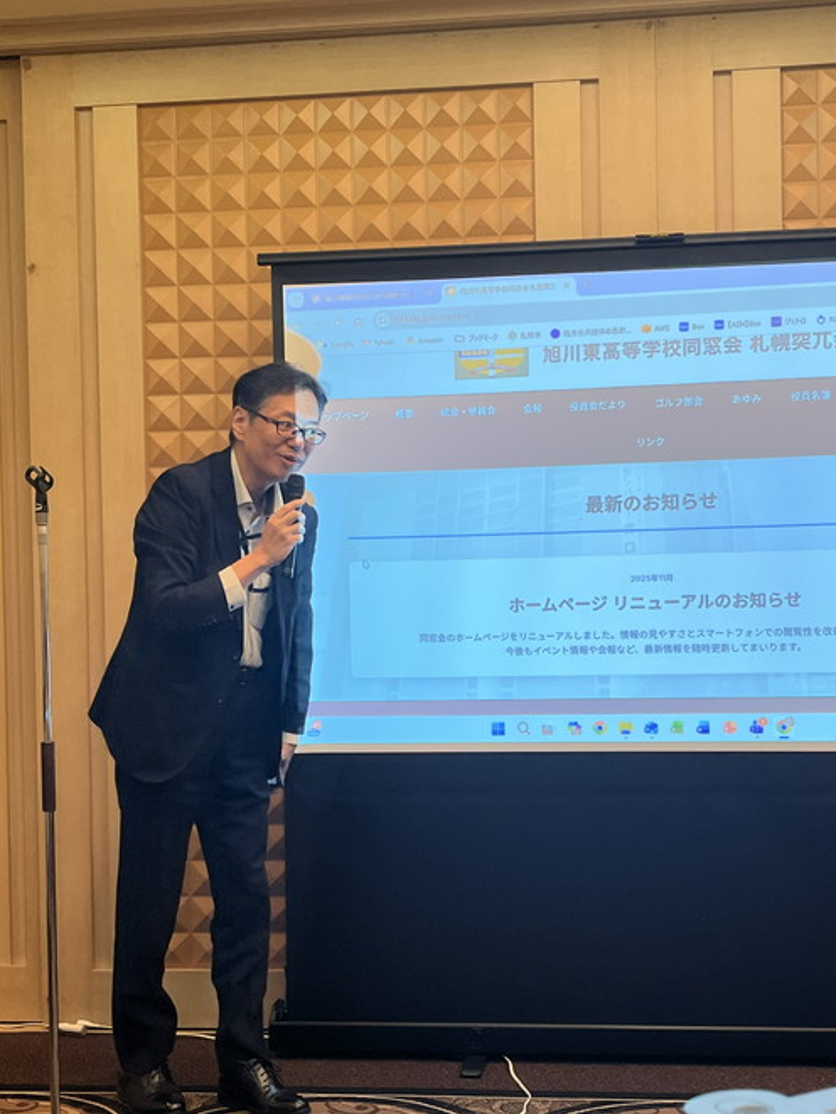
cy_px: 619
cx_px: 460
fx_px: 1481
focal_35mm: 46
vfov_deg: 41.2
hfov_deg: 31.5
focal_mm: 5.1
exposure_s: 1/100
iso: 64
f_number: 1.6
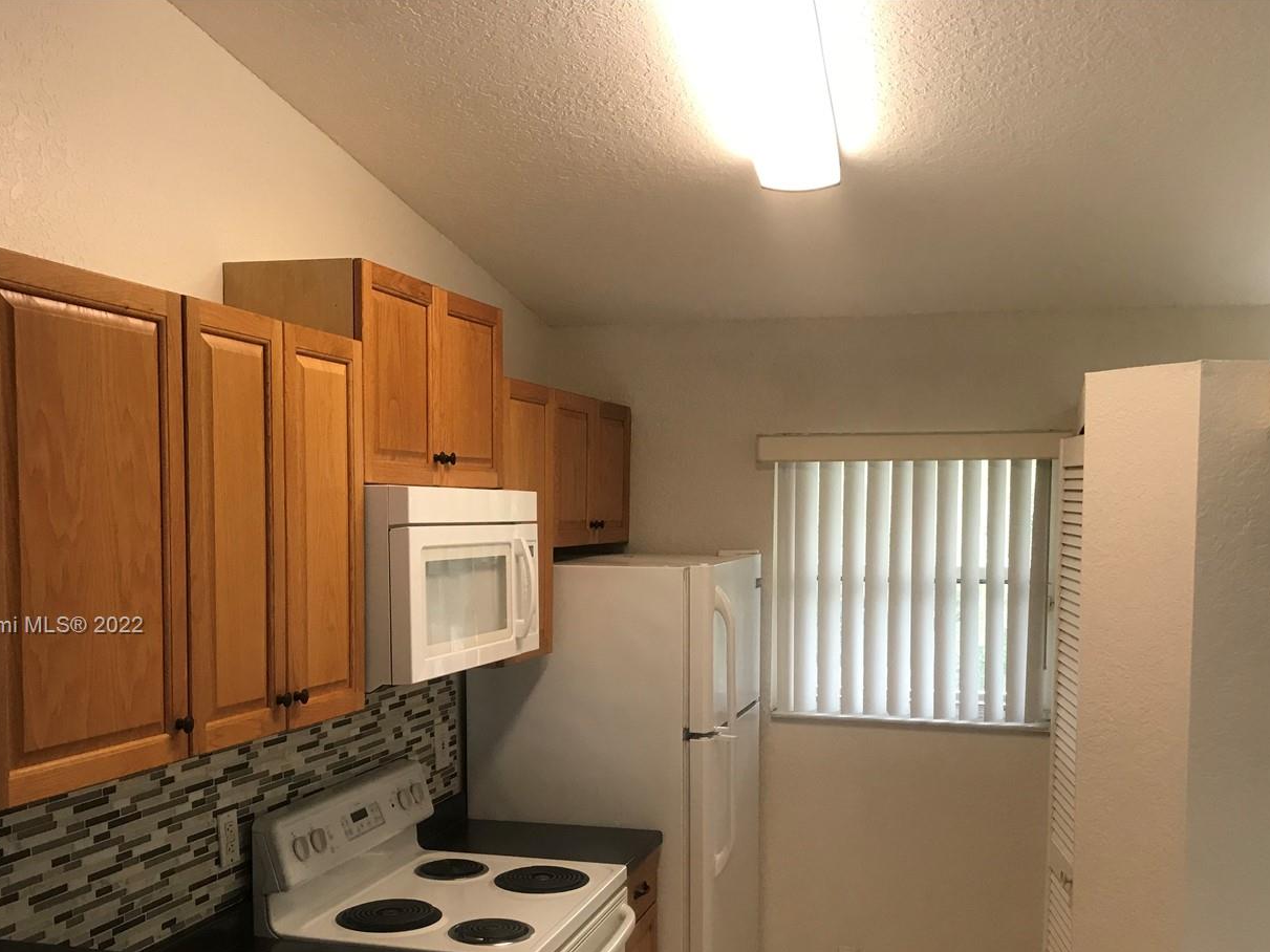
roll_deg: -0.2
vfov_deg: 38.3
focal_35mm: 37
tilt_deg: -6.2
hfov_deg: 50.1
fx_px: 1357
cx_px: 647
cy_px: 627
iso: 40
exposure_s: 1/24
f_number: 1.8
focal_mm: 3.99
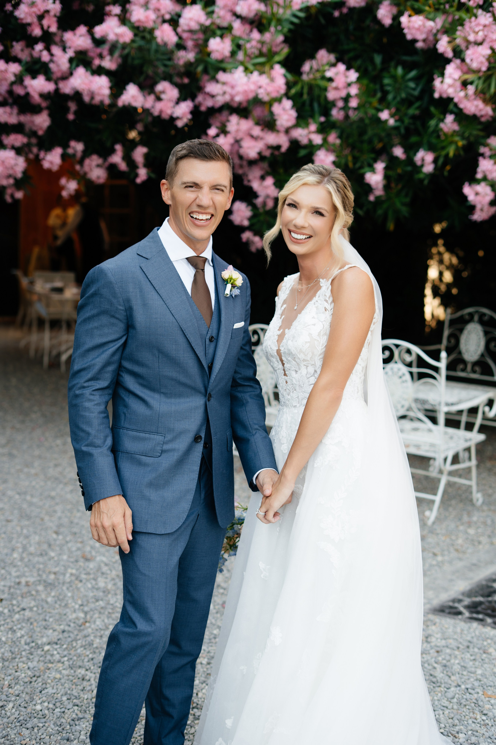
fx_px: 1033
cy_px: 372
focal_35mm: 50
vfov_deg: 39.6
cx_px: 248
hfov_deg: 27.0
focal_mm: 50
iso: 200
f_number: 2.8
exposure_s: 1/400
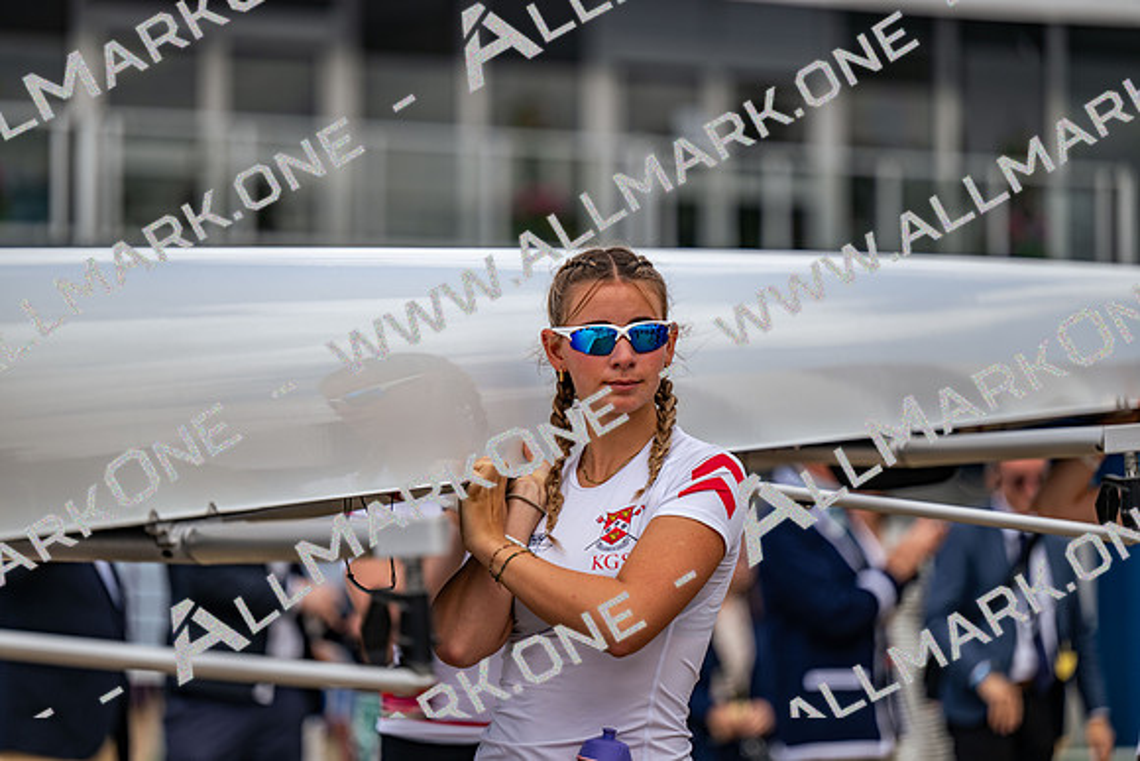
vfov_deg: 8.6
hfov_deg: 12.8
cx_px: 570
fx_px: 5068
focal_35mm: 160
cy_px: 380
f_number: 2.8
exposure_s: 1/1600
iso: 64
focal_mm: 160
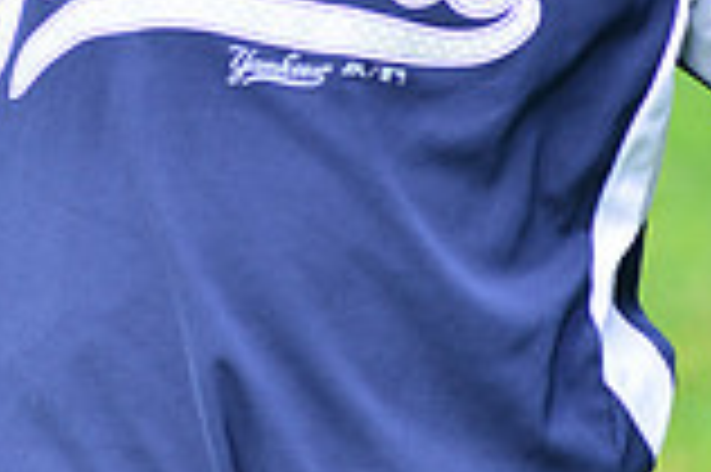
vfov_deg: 2.3
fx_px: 11601
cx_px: 320
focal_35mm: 588
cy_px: -258
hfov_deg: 3.5
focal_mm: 160
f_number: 5.6
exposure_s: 1/200
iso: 320
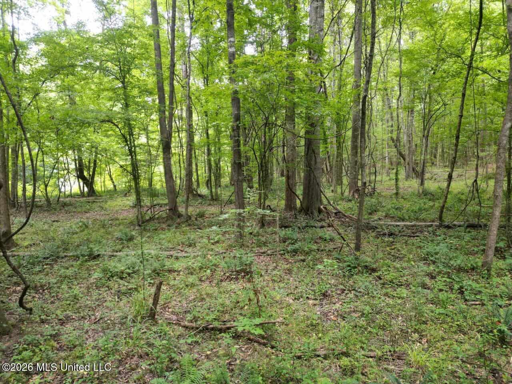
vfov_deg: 56.8
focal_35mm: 24
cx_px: 256
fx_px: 355
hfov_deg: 71.6
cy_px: 192
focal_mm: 6.7
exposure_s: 1/50
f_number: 1.7
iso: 110
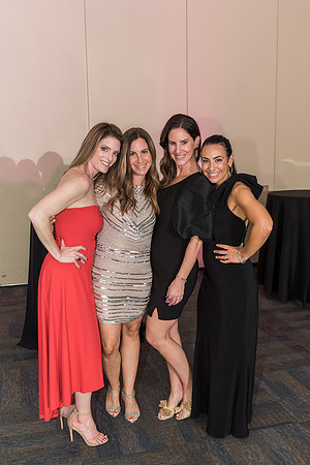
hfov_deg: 35.1
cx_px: 155
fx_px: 491
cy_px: 232
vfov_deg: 50.7
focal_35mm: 38
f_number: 3.5
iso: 800
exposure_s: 1/100
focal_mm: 38
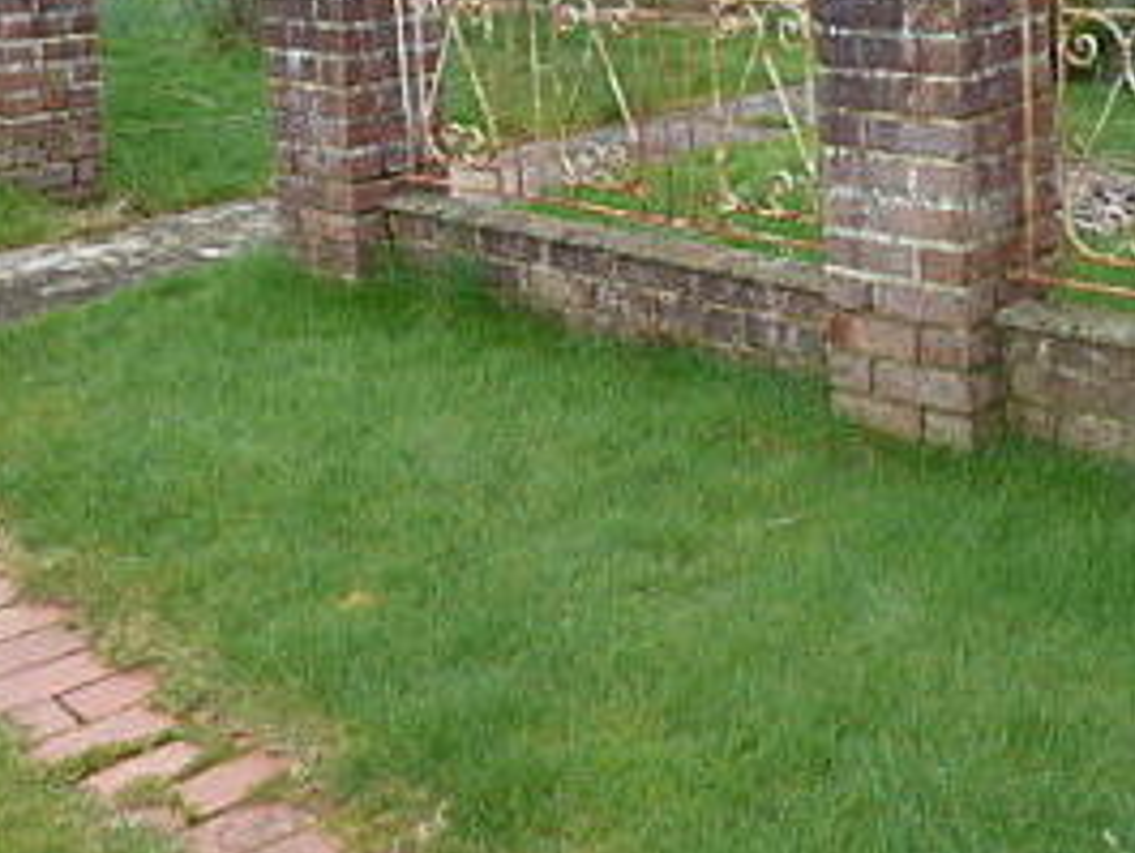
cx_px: 679
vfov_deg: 25.4
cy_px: 15
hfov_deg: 34.8
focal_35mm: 55
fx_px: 1804
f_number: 4
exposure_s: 1/200
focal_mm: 4.1
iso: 100
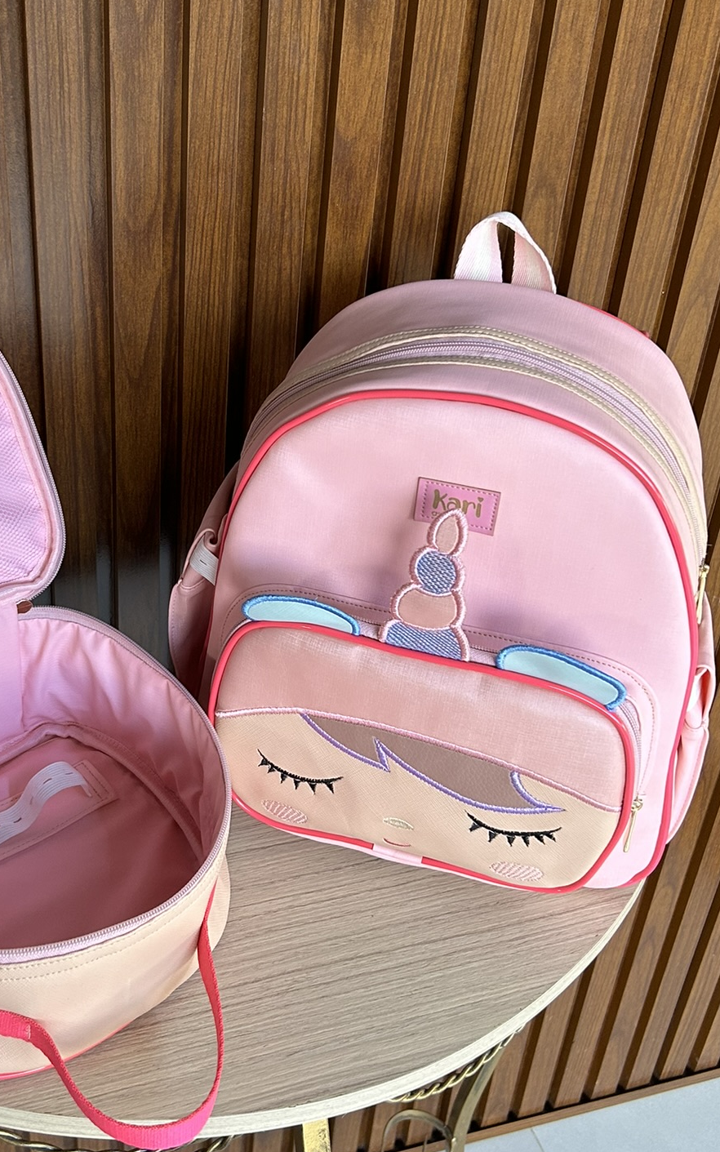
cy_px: 506
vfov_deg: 49.2
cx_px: 187
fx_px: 1256
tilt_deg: -31.8
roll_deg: -2.6
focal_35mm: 40
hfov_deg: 31.5
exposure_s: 1/90
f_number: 1.5
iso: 125
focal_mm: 5.7
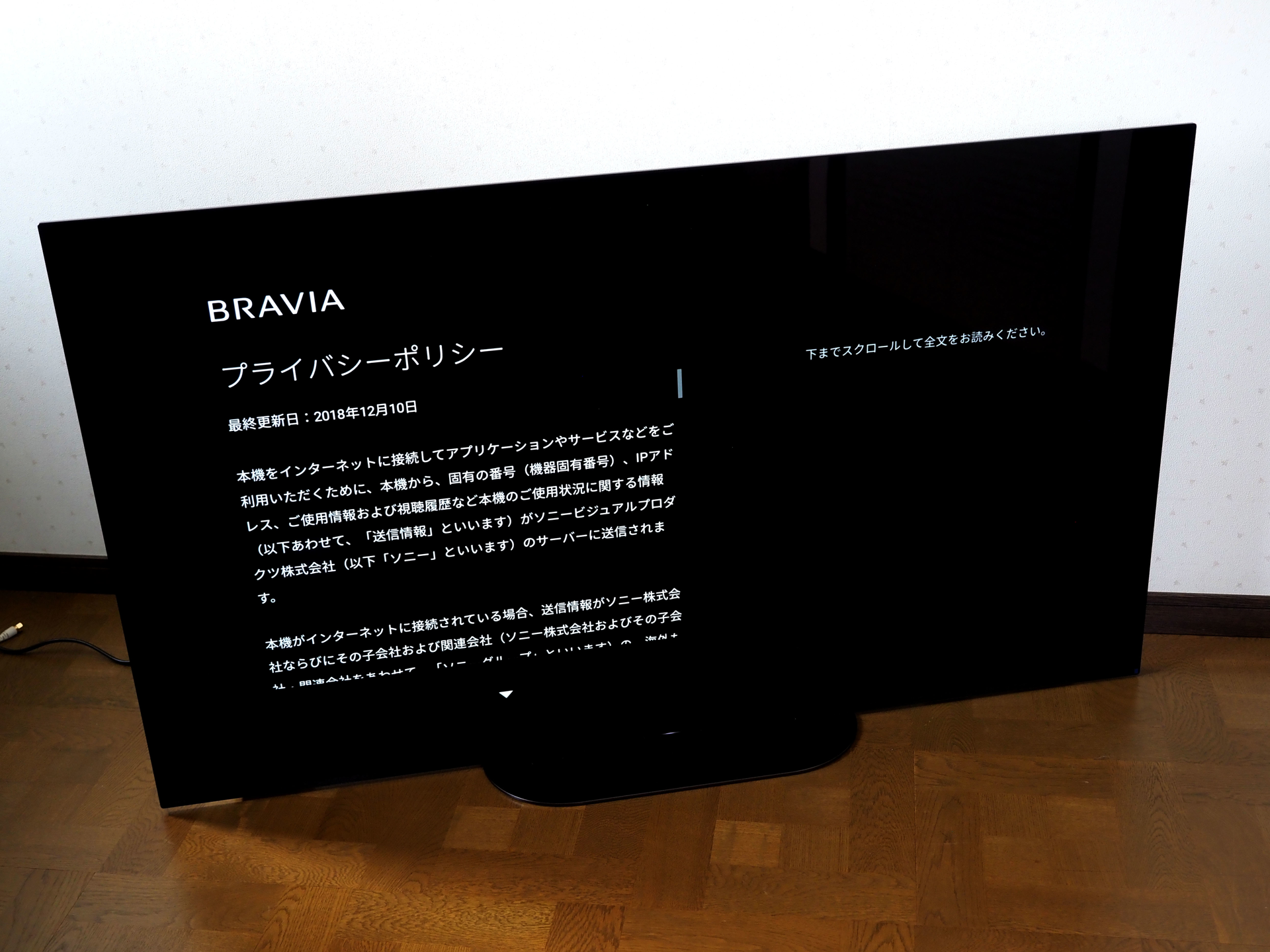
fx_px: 1541
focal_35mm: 42
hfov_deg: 44.8
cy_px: 476
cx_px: 635
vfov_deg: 34.3
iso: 1000
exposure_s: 1/60
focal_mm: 21
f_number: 2.8
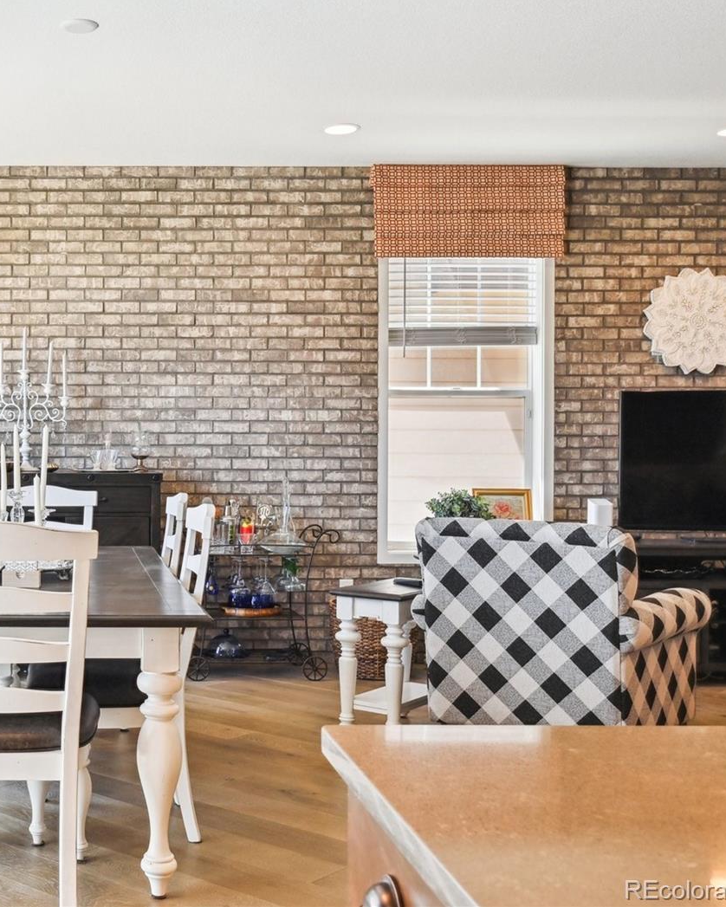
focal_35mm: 43
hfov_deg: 33.1
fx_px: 1155
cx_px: 72
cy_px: 446
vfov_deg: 42.9
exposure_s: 1/60
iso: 400
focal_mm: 30
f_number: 10
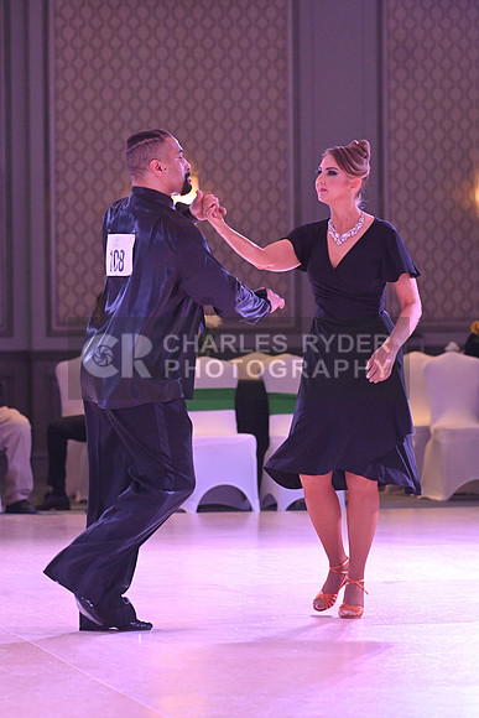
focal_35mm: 200
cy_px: 359
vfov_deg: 10.3
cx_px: 240
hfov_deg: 6.9
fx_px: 3989
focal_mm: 200
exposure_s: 1/400
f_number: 5.6
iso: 5000
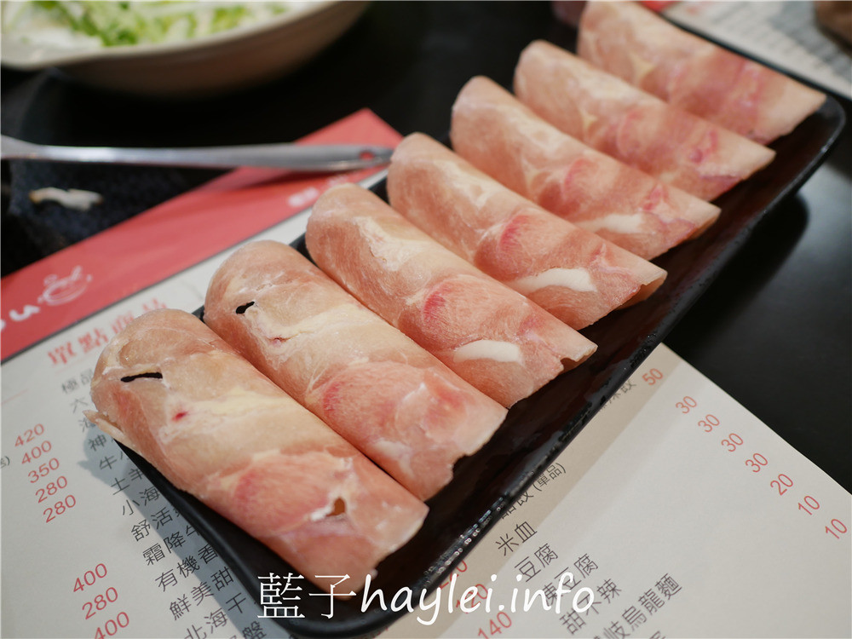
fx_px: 738
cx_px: 426
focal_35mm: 30
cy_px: 320
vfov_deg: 46.8
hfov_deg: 60.0
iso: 250
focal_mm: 15
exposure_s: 1/60
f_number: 1.7
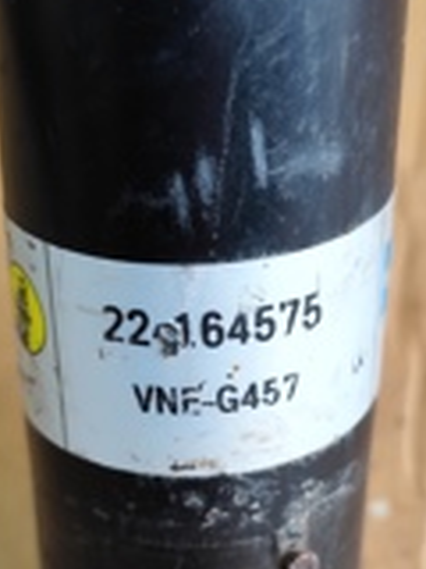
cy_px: 402
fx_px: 1132
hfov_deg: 21.3
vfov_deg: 27.9
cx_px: 245
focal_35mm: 69
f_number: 1.65
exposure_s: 1/100
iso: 250
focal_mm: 6.19
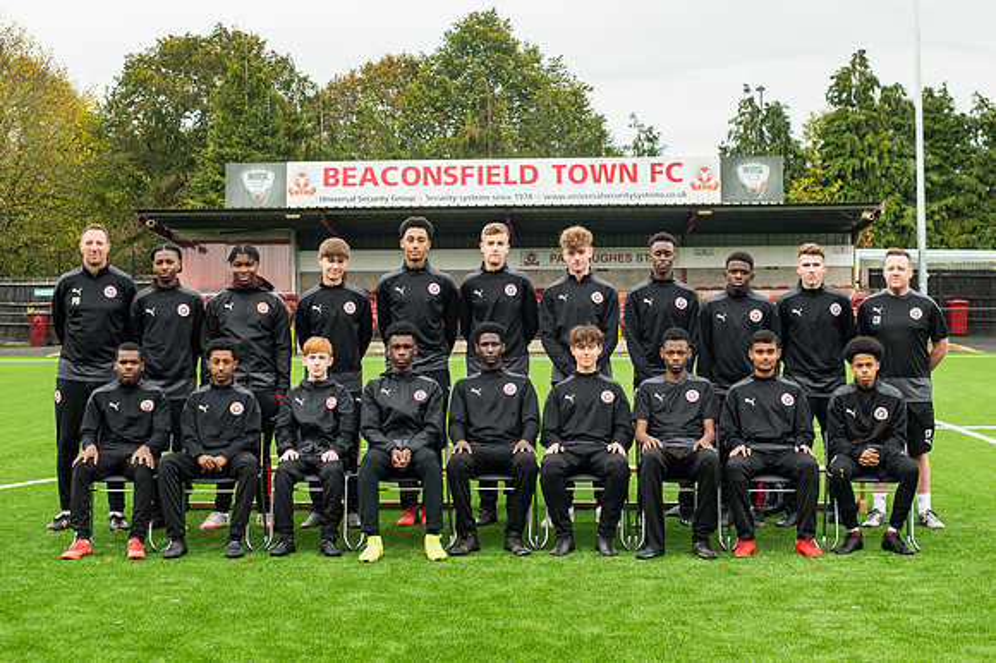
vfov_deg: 21.6
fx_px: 1731
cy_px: 255
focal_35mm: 63
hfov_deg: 32.1
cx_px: 558
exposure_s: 1/125
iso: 200
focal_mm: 50
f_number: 7.1
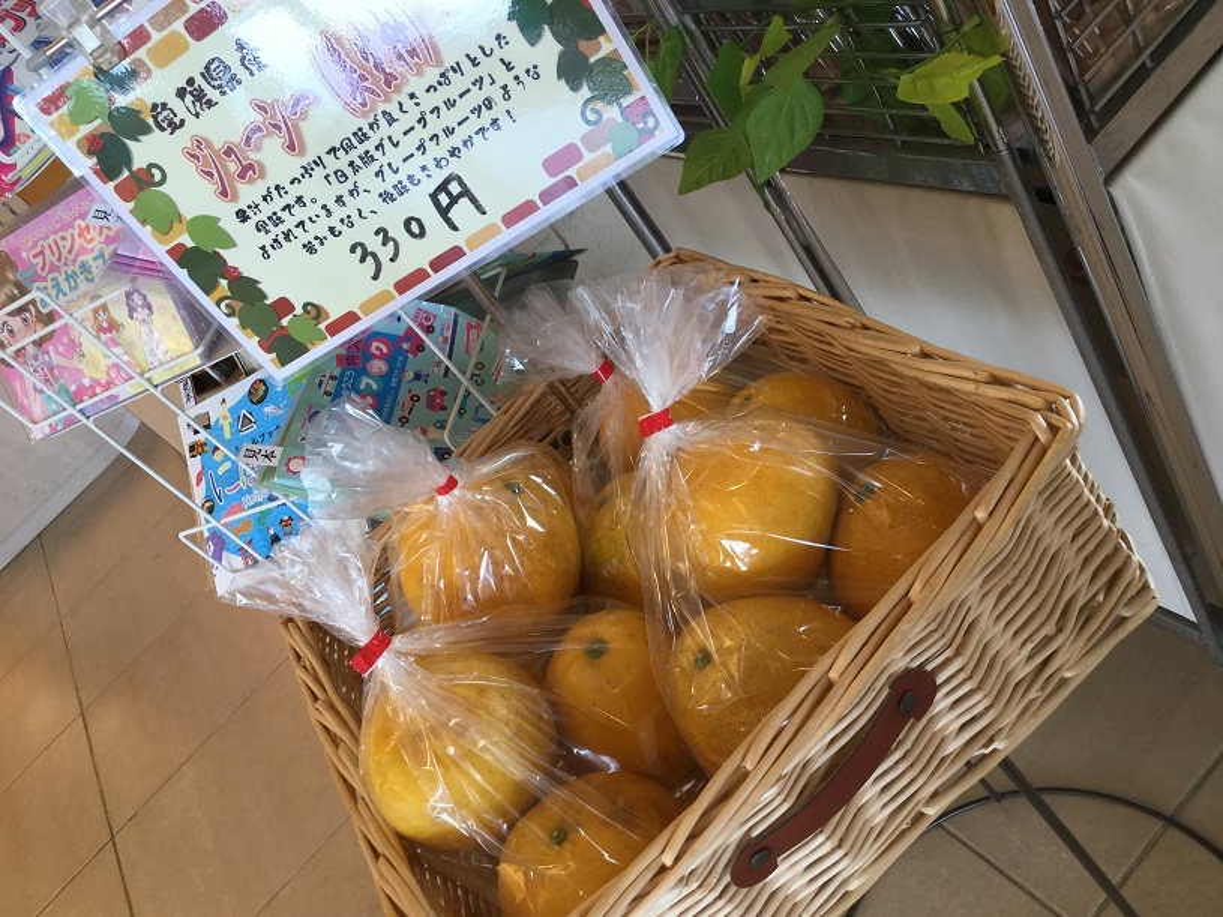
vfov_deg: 45.4
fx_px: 1095
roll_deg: +40.4
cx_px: 612
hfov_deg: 58.4
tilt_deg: -35.3
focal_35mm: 31
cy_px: 458
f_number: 2.4
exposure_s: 1/40
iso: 25
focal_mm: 3.3
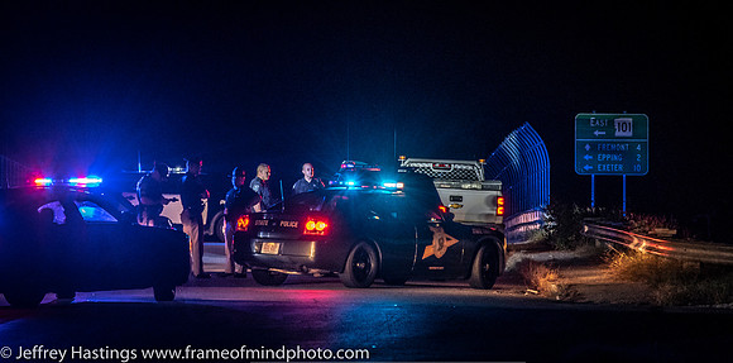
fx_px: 5448
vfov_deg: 3.8
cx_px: 342
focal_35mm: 288
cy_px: 154
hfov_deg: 7.7
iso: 2000
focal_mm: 165
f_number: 5.3
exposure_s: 1/60
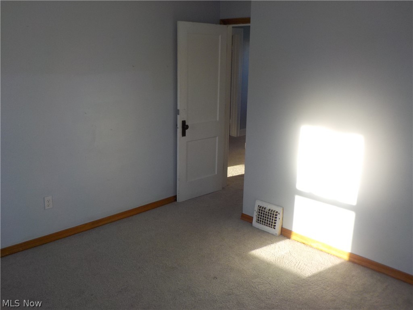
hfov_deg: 60.0
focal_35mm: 30
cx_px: 206
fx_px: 358
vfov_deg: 46.8
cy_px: 155
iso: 125
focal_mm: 4.1
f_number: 3.3
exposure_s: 1/200
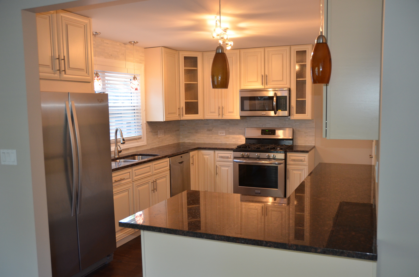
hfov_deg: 57.3
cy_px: 138
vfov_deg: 39.8
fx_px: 383
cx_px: 210
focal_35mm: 33
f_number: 3.8
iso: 720
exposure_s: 1/60
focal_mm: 22
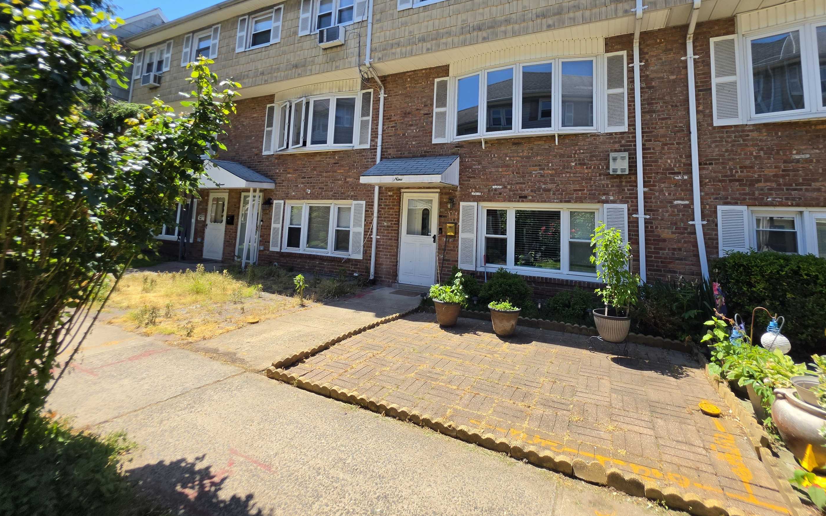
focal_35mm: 15
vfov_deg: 73.4
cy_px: 191
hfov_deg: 101.4
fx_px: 338
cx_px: 428
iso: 32
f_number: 1.9
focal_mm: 2.2
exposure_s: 1/1090
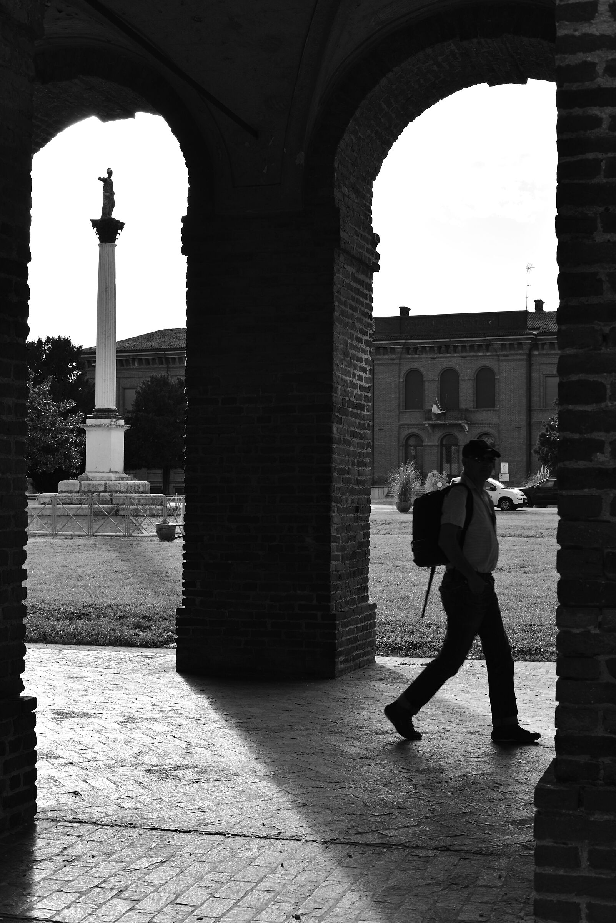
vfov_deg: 39.6
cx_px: 308
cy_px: 462
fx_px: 1282
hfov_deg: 27.0
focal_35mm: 50
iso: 100
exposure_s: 1/160
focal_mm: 50
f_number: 9
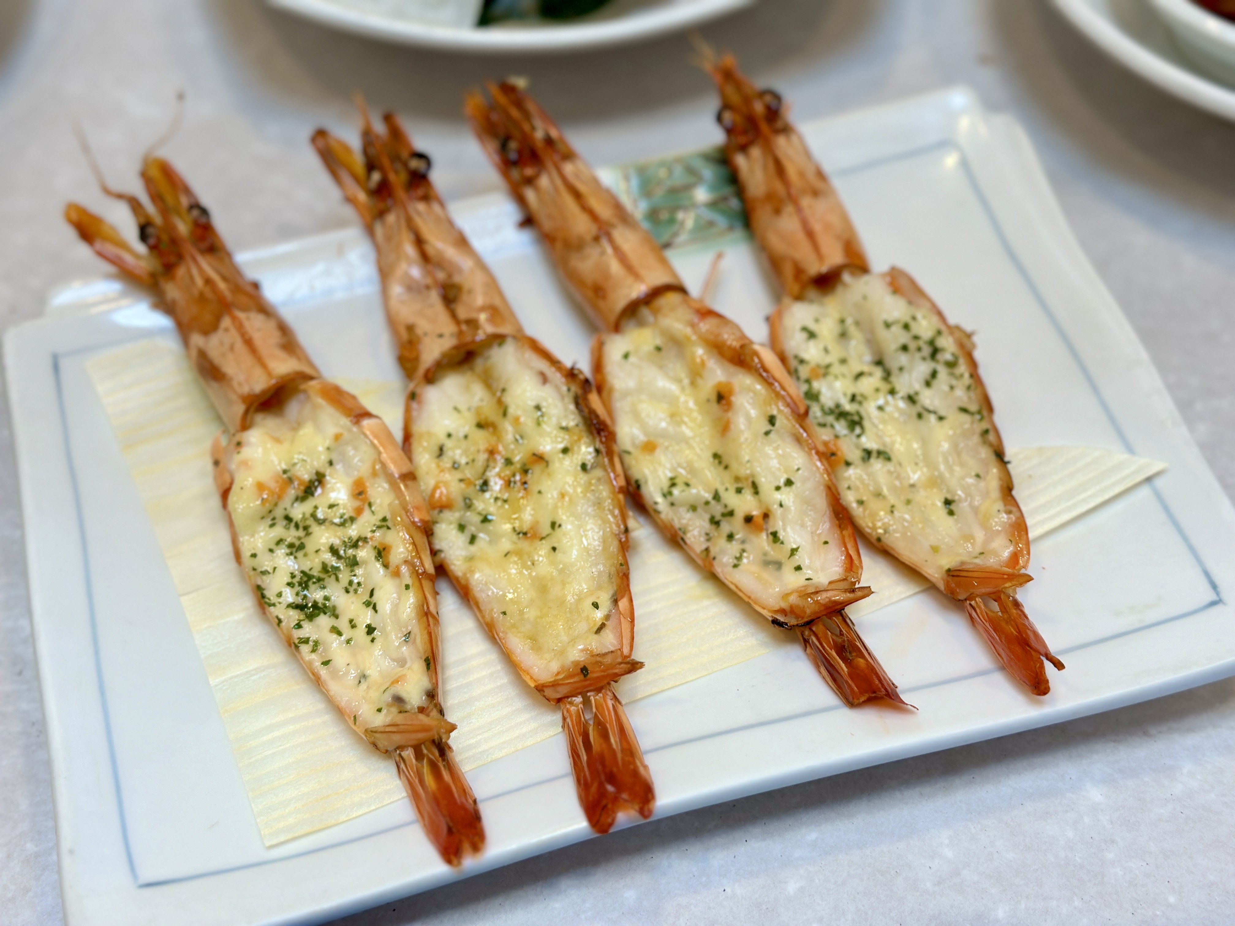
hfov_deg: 39.7
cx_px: 618
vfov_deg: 30.3
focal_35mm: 48
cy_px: 463
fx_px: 1713
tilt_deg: -55.2
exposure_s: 1/159
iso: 64
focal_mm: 6.86
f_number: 1.78
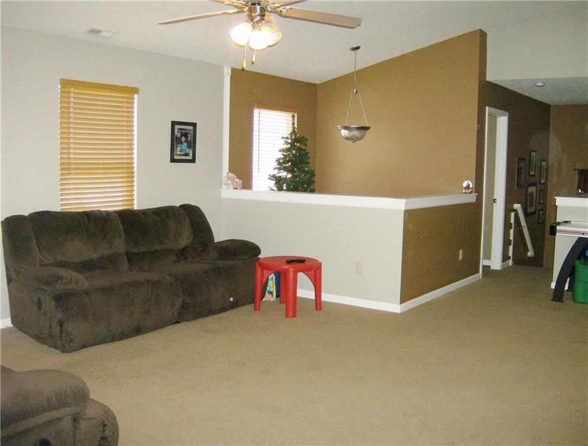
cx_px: 294
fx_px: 614
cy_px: 223
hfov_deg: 51.1
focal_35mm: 36
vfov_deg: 40.0
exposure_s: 1/60
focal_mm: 6
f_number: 2.8
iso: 200
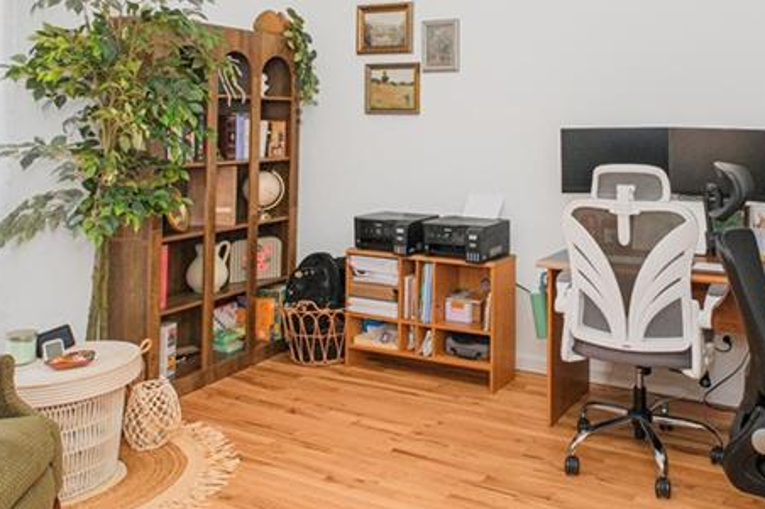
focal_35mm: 34
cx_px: 533
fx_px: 722
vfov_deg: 37.7
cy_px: 115
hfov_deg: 54.2
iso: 1250
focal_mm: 10
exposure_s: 1/100
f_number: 7.1
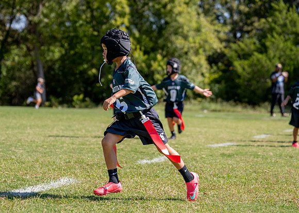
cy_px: 106
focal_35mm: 104
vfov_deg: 13.7
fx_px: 886
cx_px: 129
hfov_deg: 19.1
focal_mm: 70
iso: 200
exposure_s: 1/2500
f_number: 2.8
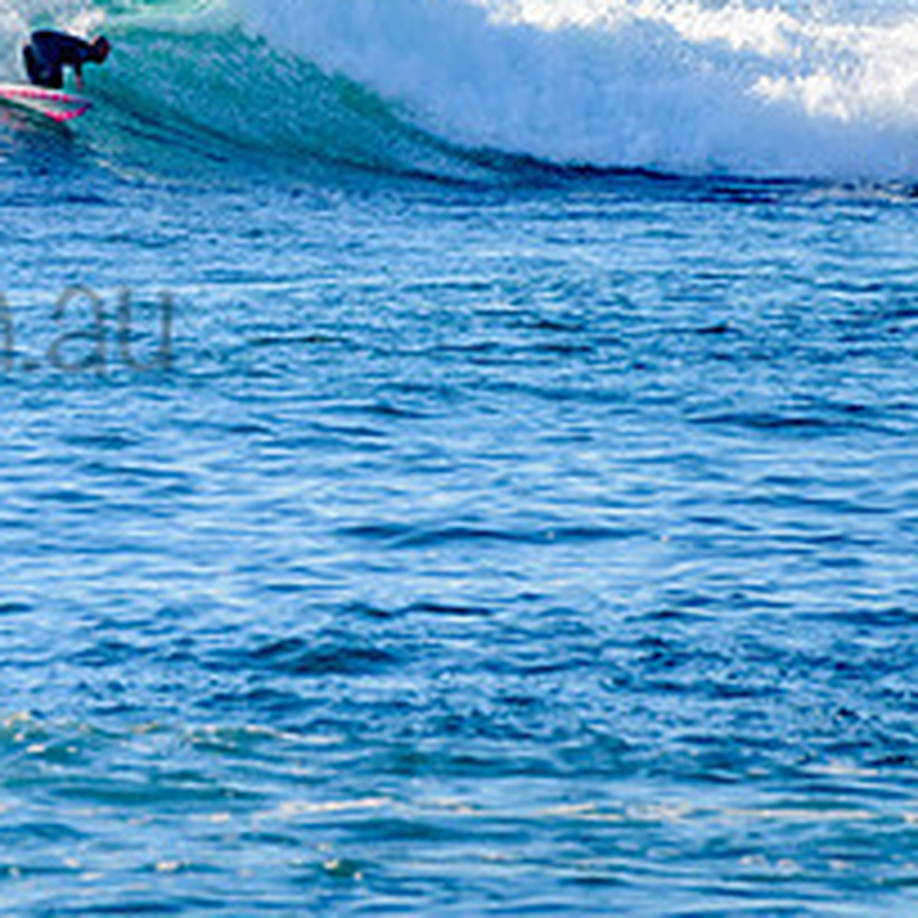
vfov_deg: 1.2
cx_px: -6
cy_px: 139
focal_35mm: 1479
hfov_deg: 1.2
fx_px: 44375
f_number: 5.6
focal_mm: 500
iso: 320
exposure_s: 1/2000
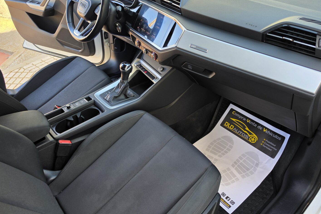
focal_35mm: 27
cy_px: 85
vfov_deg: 47.6
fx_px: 241
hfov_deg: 67.4
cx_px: 153
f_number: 1.4
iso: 32
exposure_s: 1/359
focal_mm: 6.5
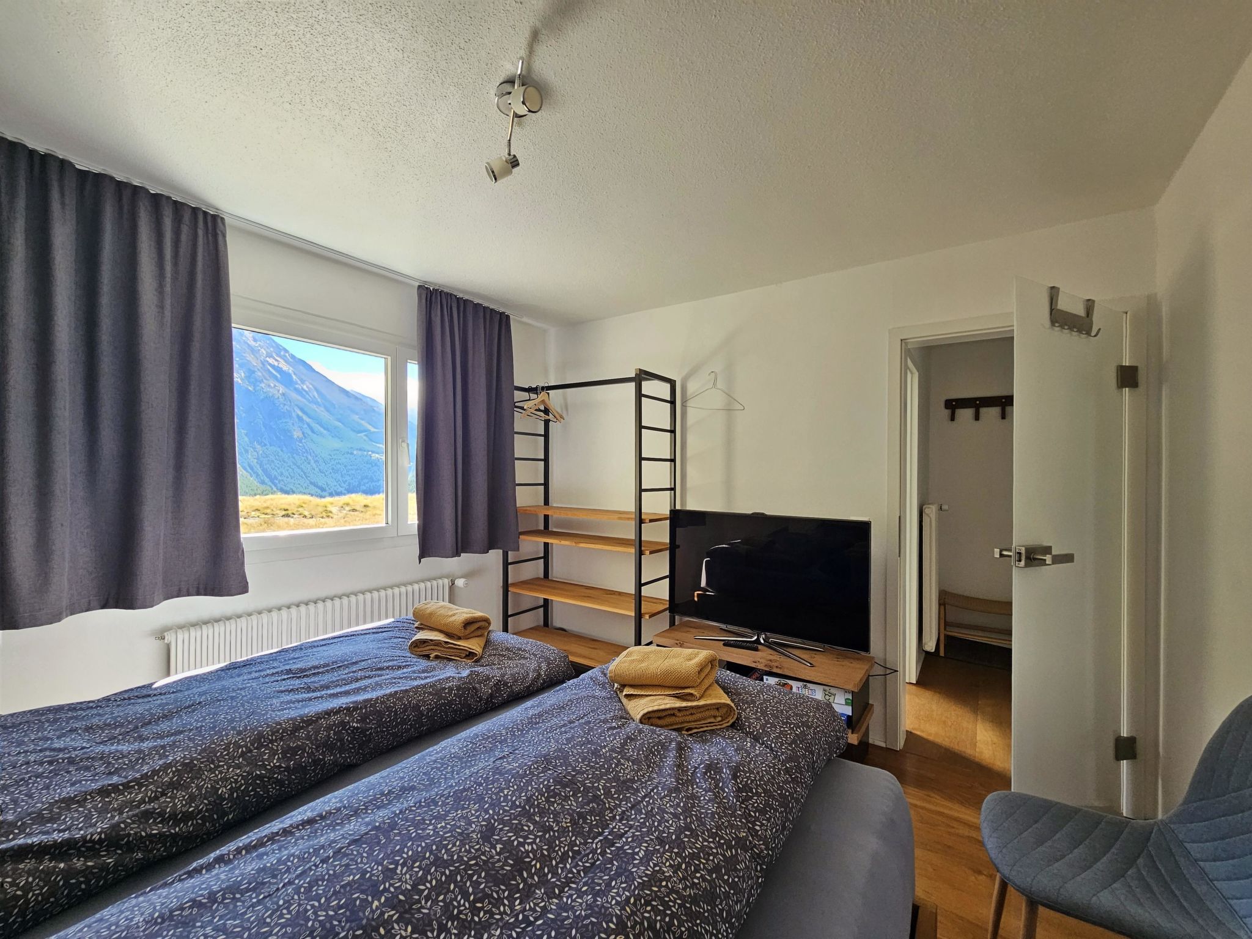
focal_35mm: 13
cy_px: 470
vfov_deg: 89.9
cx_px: 626
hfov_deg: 106.2
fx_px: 470
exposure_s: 1/190
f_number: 2.2
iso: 100
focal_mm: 2.2
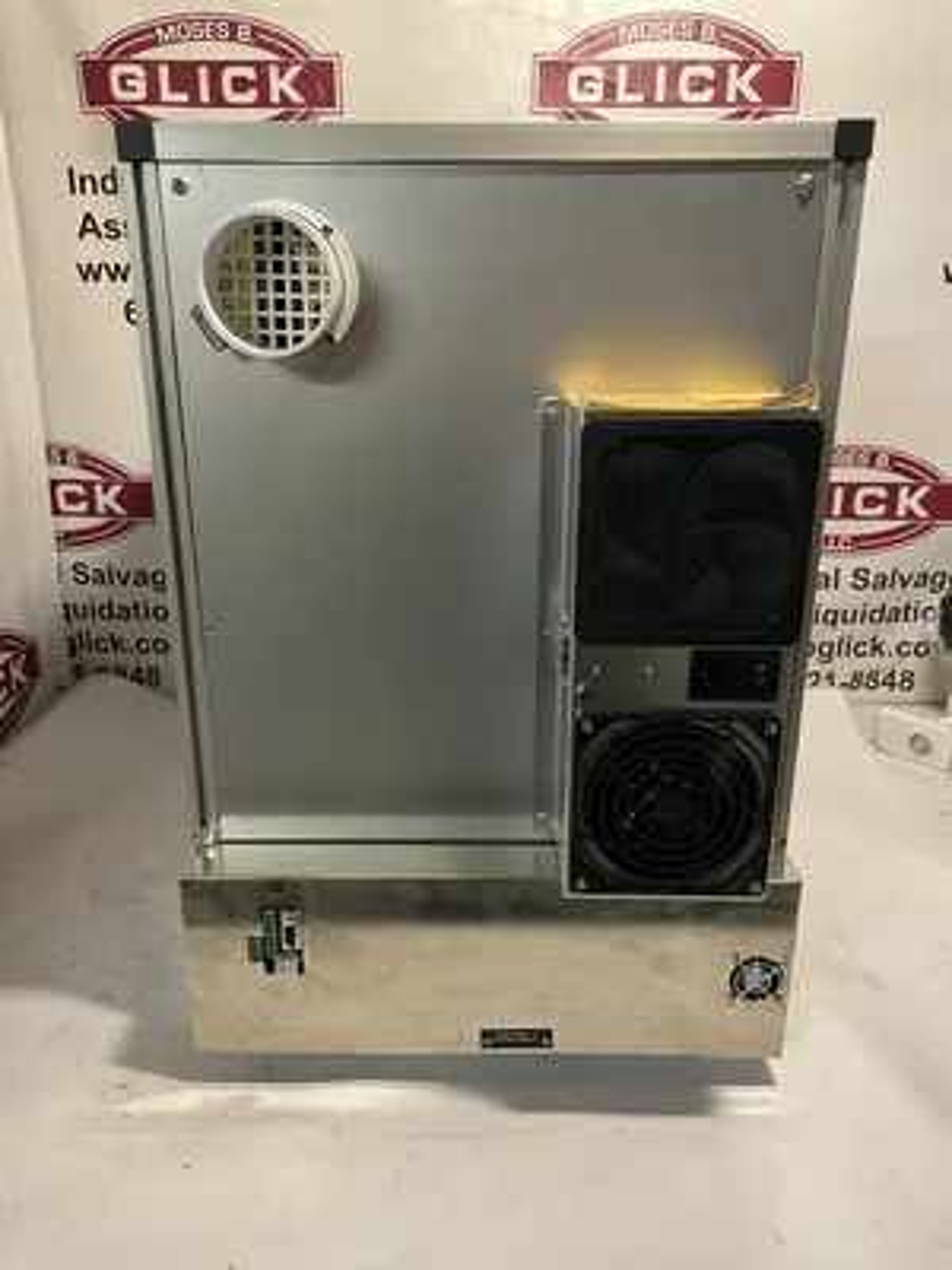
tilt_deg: -18.6
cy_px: 635
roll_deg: -0.2
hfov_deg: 53.1
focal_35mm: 26
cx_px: 476
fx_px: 953
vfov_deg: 67.3
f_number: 1.6
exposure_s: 1/60
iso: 320
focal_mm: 4.2
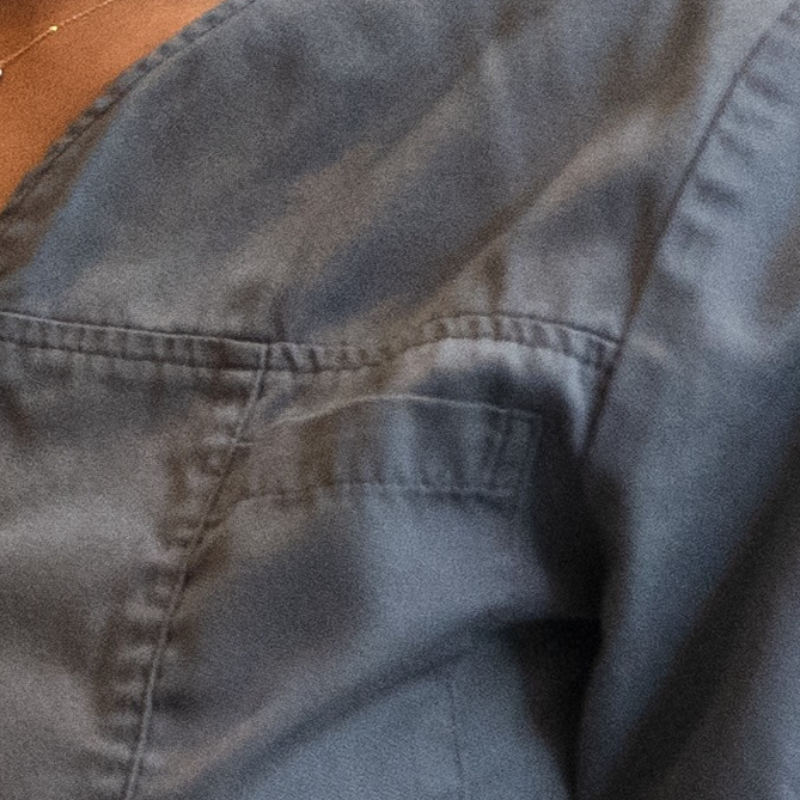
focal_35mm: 457
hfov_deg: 3.7
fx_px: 11949
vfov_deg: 3.8
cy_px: 829
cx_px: -2213
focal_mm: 60
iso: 5000
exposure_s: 1/640
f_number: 2.8
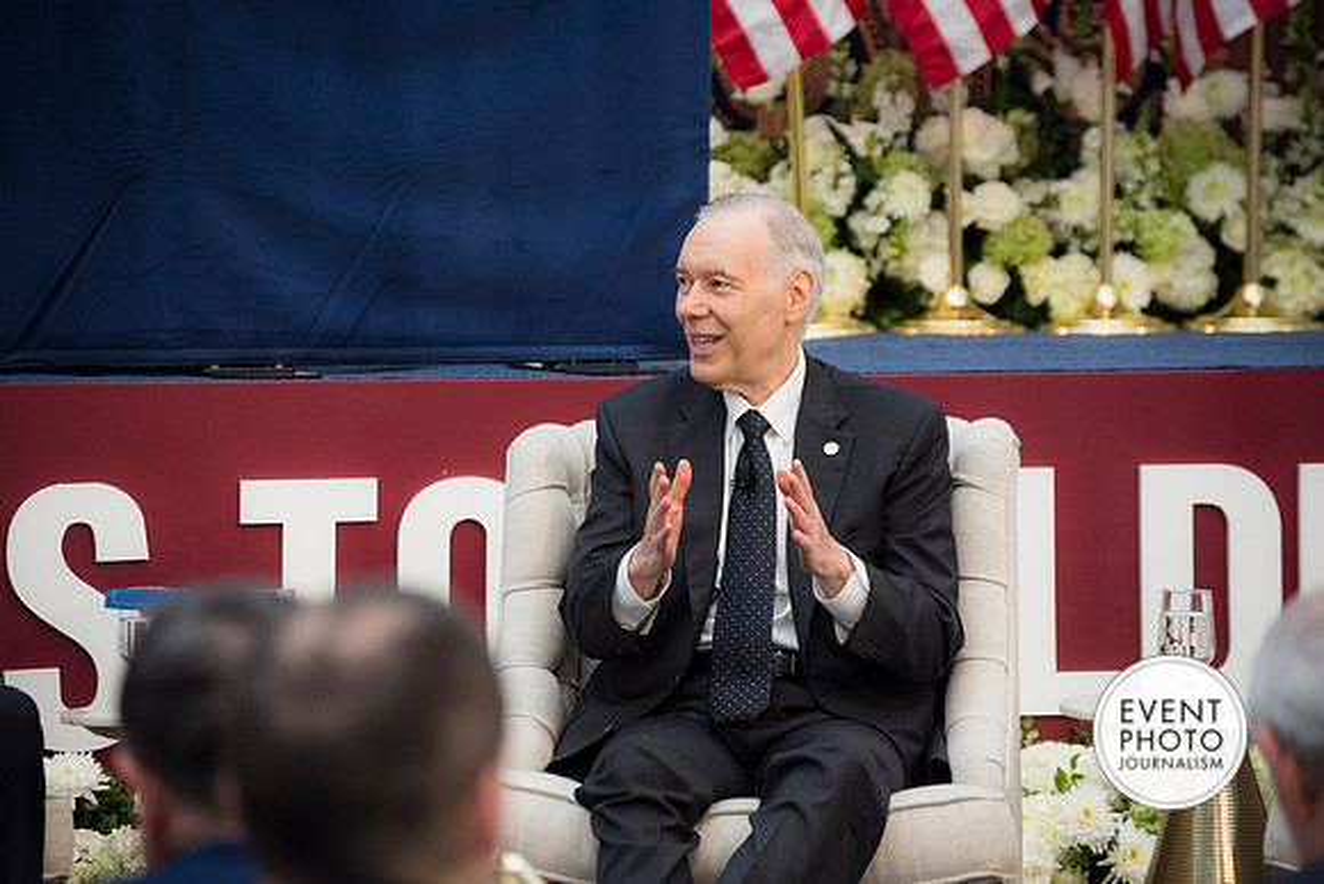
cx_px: 662
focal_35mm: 165
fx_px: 6069
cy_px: 442
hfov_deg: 12.4
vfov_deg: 8.3
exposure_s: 1/500
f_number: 5
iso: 1100
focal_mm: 165
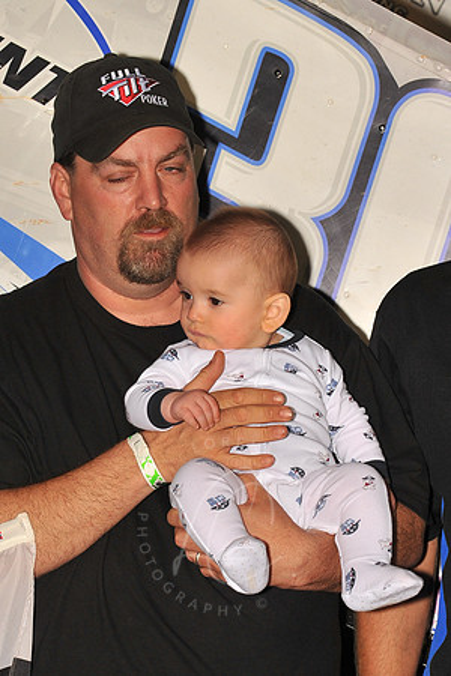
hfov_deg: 10.2
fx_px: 2537
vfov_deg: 15.2
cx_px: 226
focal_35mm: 135
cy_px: 338
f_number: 9
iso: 500
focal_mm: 135
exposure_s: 1/320
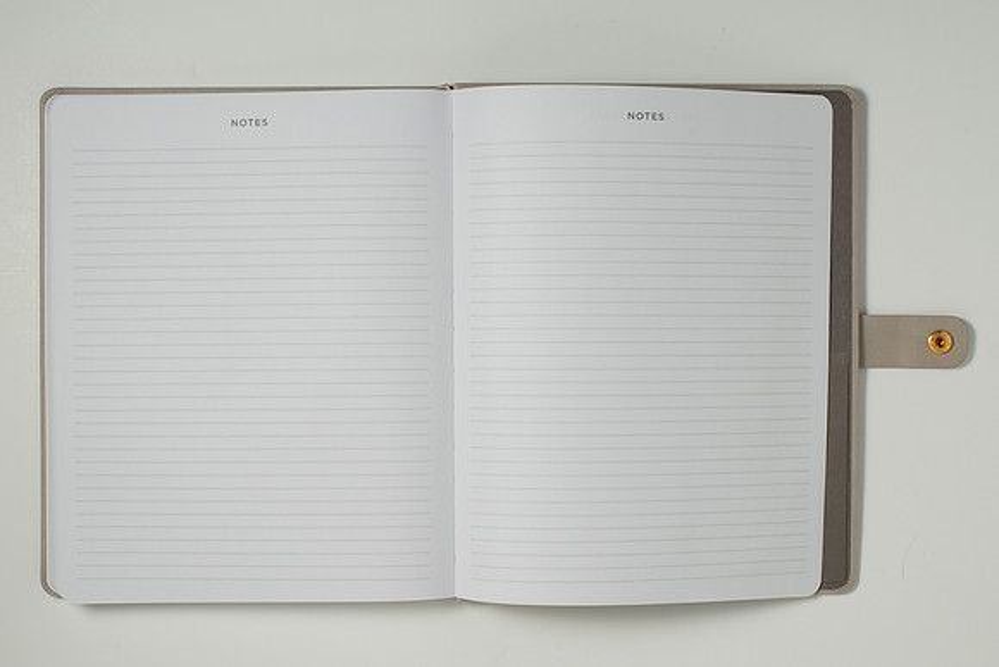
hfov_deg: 32.8
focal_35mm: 61
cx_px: 494
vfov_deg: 22.2
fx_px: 1697
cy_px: 371
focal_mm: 50
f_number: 10
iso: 200
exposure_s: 1/200
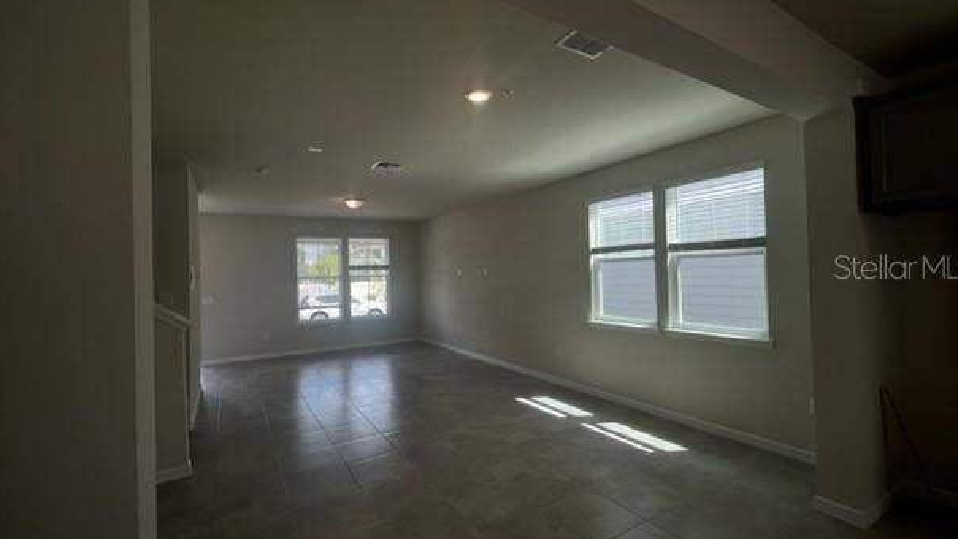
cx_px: 476
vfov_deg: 70.6
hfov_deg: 103.0
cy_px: 266
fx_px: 381
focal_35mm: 15
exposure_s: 1/135
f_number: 1.8
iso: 32
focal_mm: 1.57
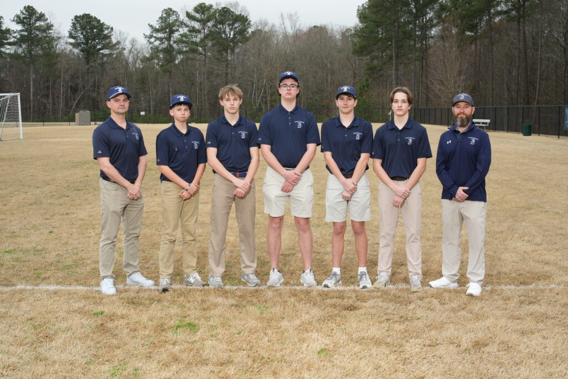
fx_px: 710
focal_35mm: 45
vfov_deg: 29.9
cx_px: 284
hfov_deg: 43.6
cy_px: 190
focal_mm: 45
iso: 400
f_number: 8
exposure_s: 1/125
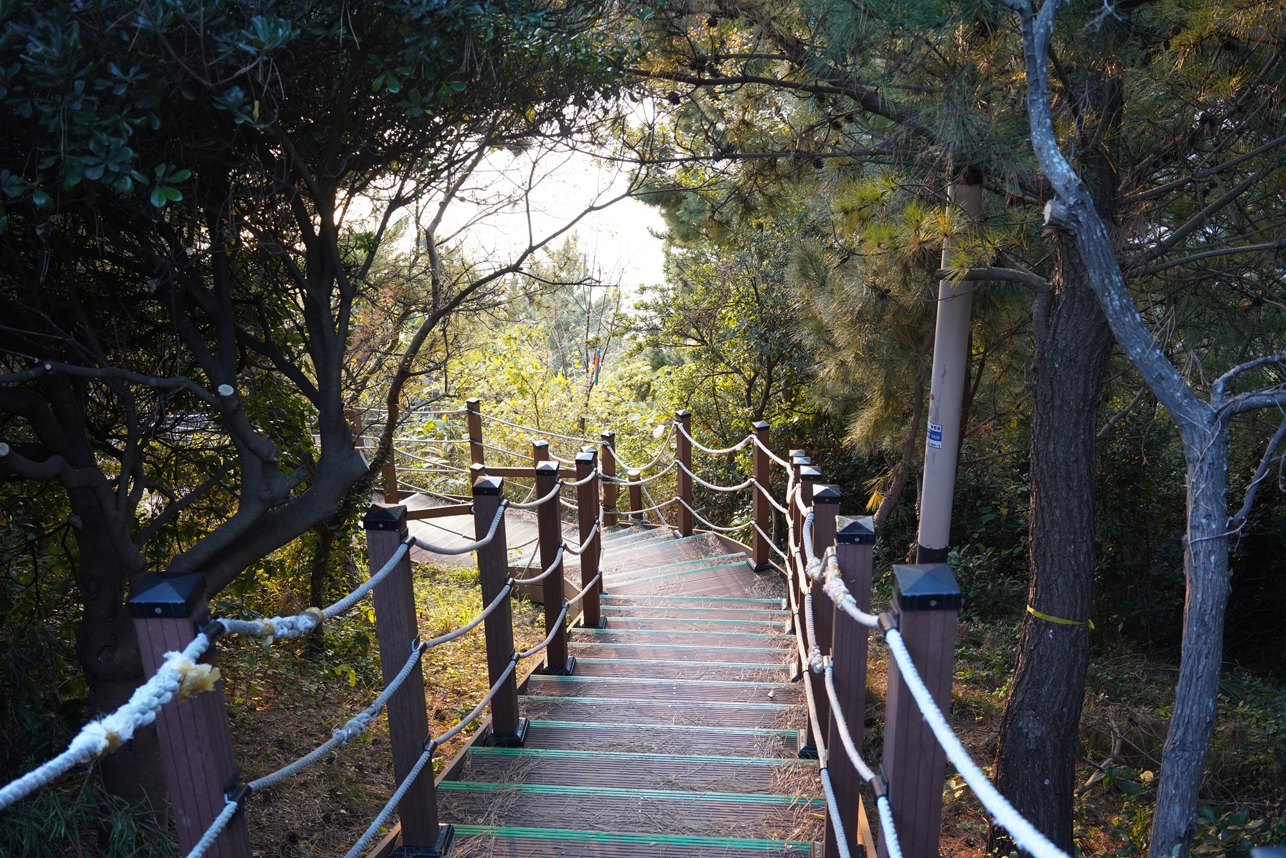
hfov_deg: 54.4
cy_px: 429
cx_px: 643
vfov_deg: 37.9
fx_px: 1250
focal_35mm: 35
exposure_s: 1/100
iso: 1600
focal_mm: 35
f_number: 5.6
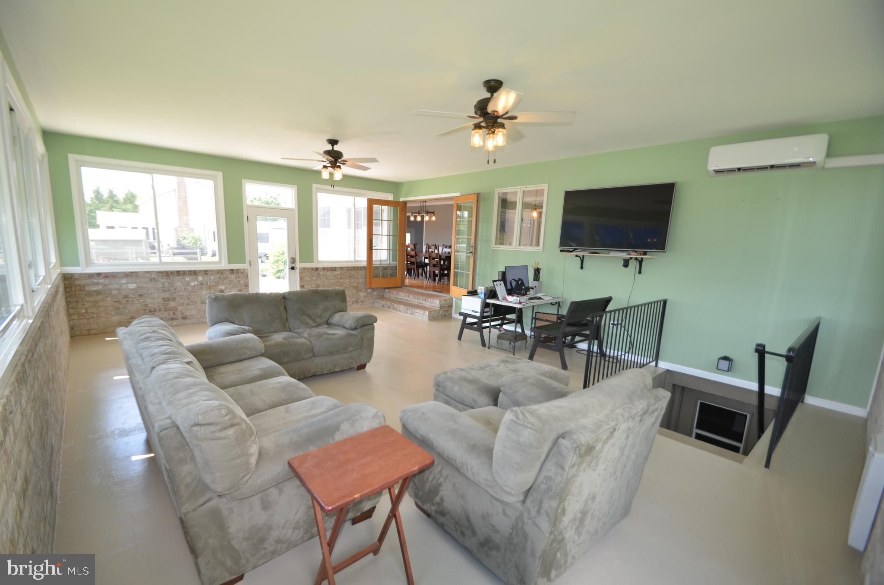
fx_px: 368
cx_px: 442
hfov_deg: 100.5
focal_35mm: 15
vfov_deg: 77.1
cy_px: 292
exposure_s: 1/125
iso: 280
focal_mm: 10
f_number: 3.5
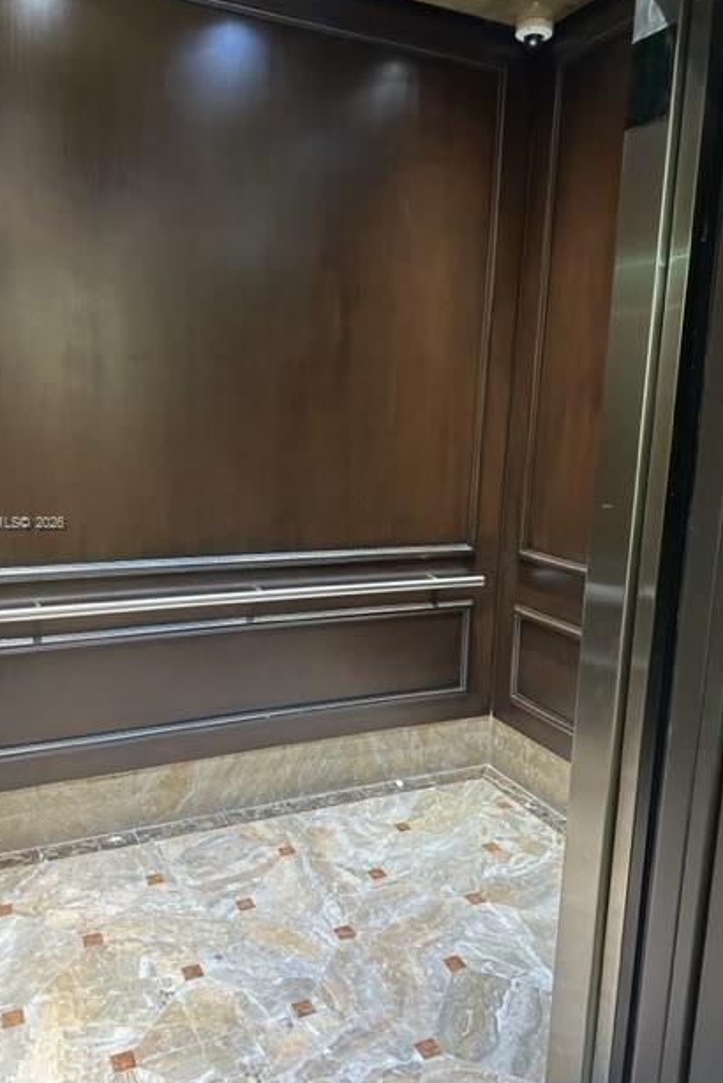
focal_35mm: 26
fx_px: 782
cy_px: 524
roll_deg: -1.6
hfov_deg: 49.5
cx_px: 312
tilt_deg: -9.1
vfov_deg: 69.3
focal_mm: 6.86
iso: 400
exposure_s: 1/60
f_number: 1.78
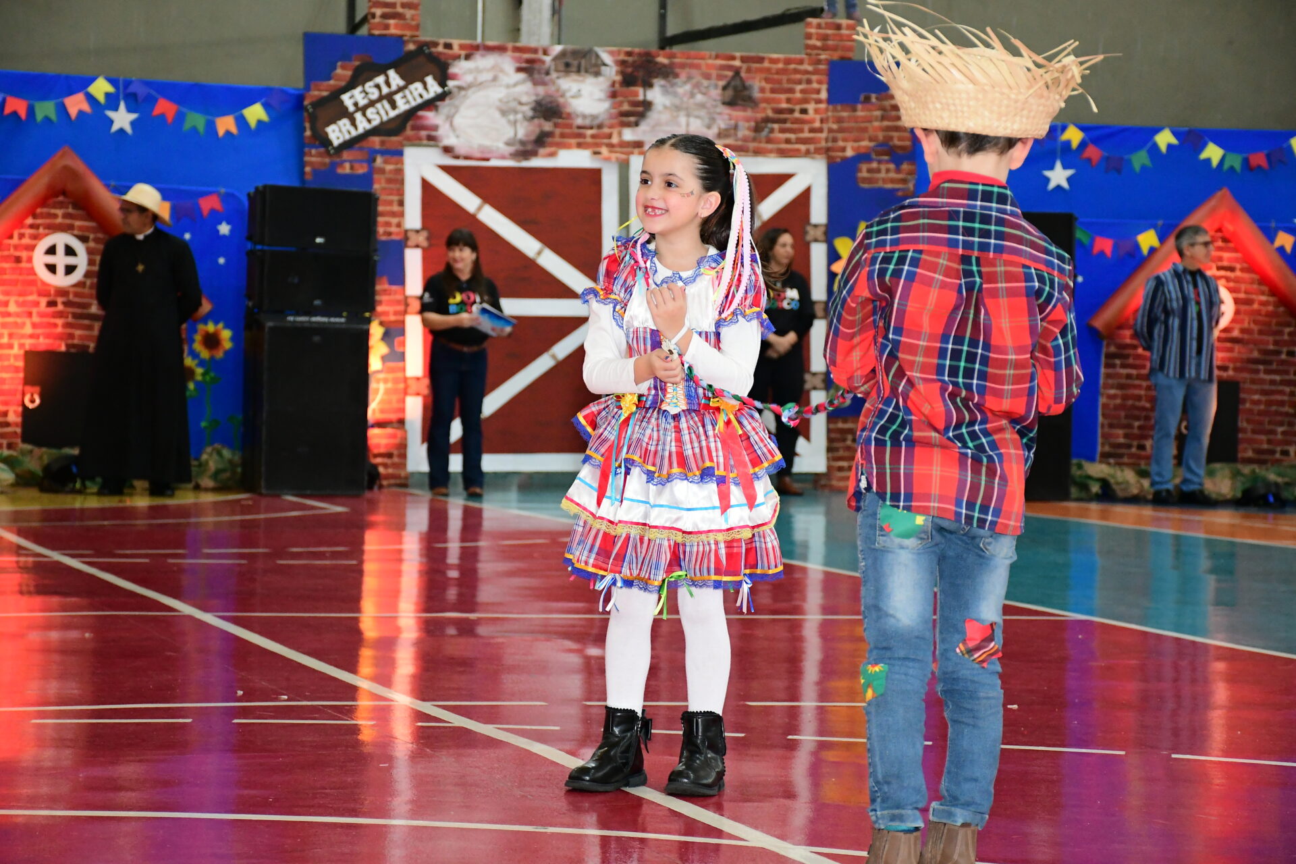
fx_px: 3564
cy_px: 432
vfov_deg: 13.8
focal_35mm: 99
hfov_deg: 20.6
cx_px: 648
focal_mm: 66
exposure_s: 1/200
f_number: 5
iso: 3200
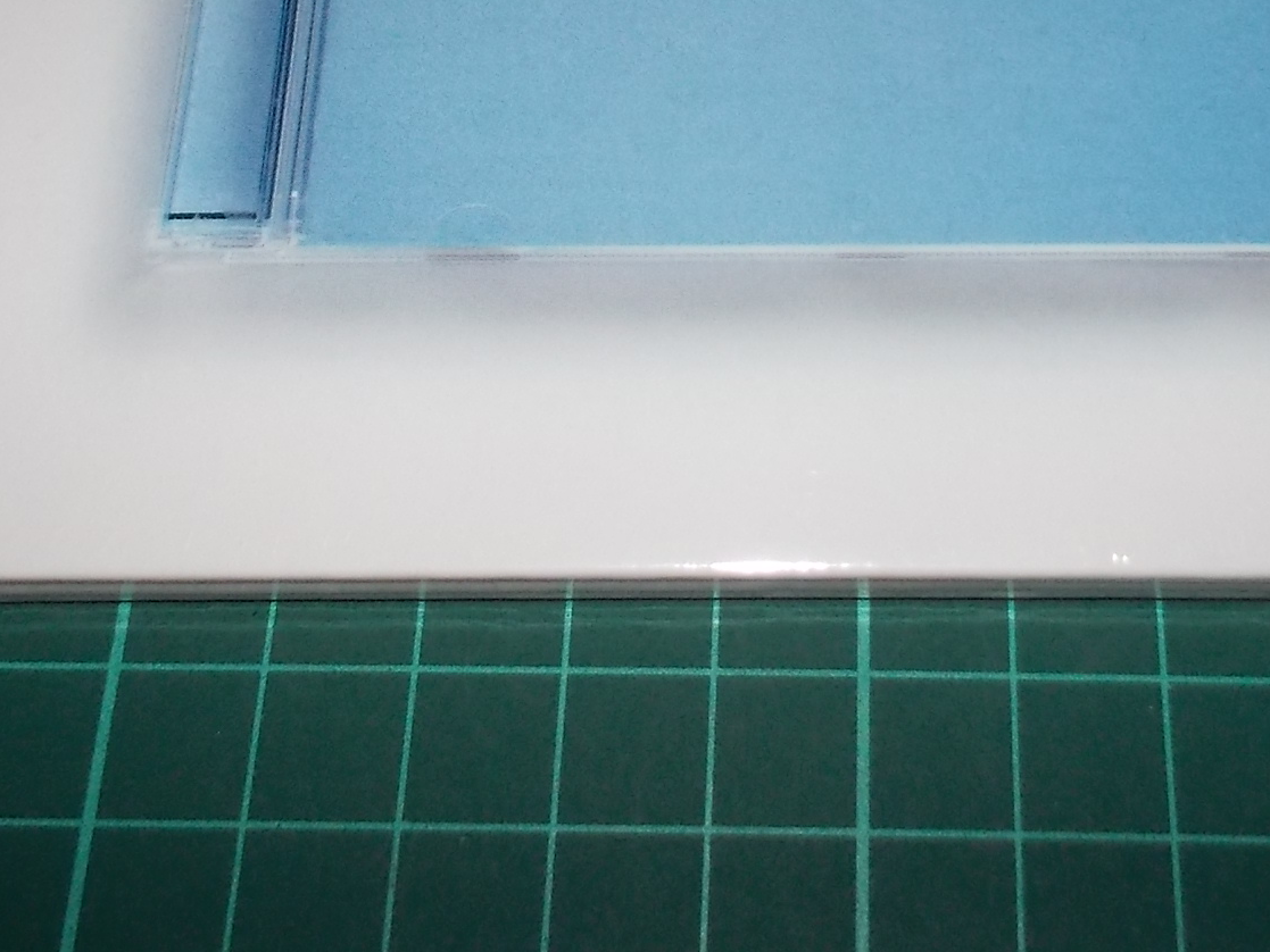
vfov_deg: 23.8
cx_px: 798
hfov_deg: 32.5
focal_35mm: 59
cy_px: 20
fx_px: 2165
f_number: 3.3
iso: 200
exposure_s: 1/30
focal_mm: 4.1
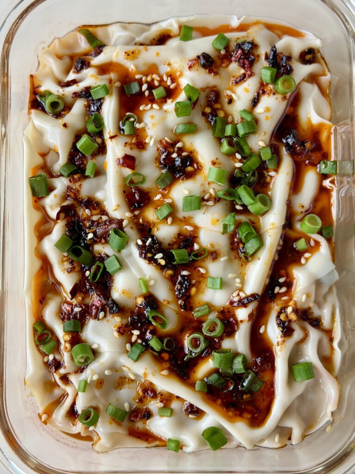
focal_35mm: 48
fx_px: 656
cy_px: 237
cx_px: 178
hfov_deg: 30.3
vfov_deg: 39.7
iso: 64
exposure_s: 1/121
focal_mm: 6.76
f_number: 1.78
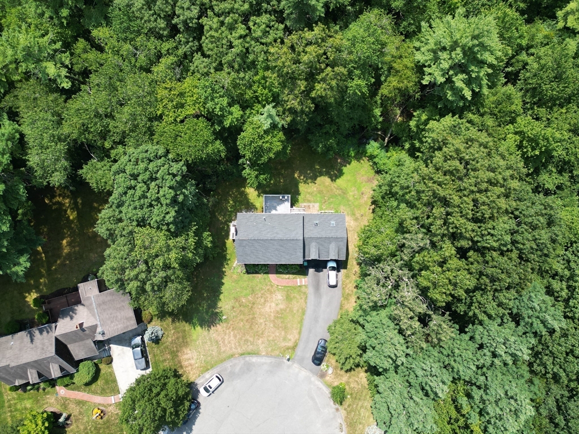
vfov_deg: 56.8
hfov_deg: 71.6
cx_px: 290
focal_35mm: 24
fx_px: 401
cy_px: 217
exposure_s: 1/1250
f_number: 1.7
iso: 120
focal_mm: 6.72
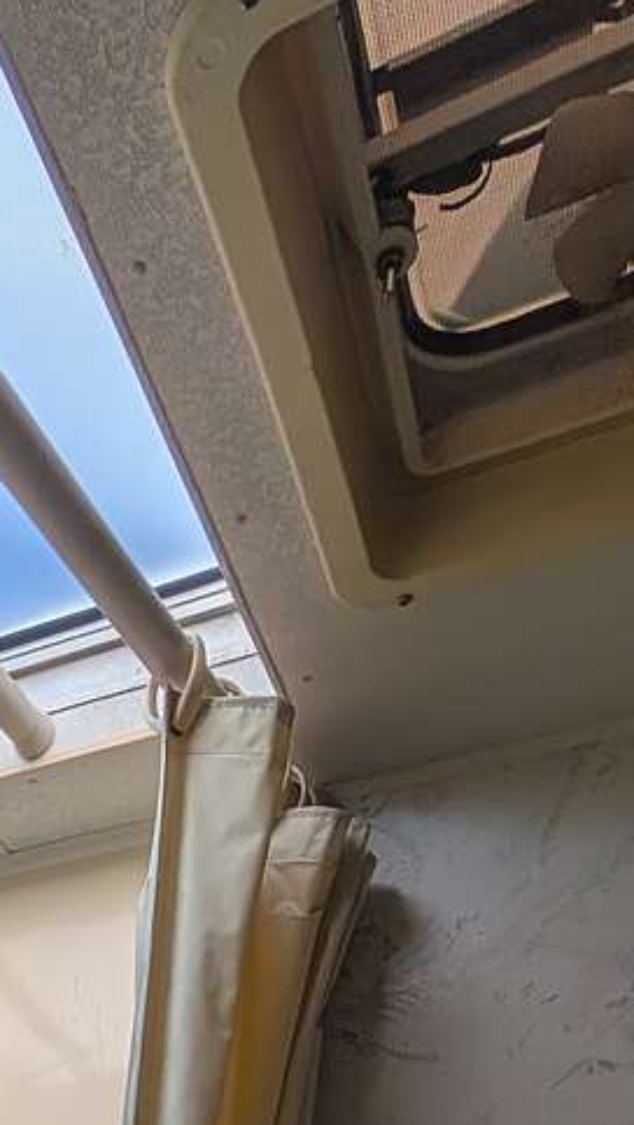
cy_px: 1675
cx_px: -135
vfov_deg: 29.9
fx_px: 1165
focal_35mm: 39
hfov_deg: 26.8
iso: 54
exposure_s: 1/1773
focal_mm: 2.02
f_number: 1.7
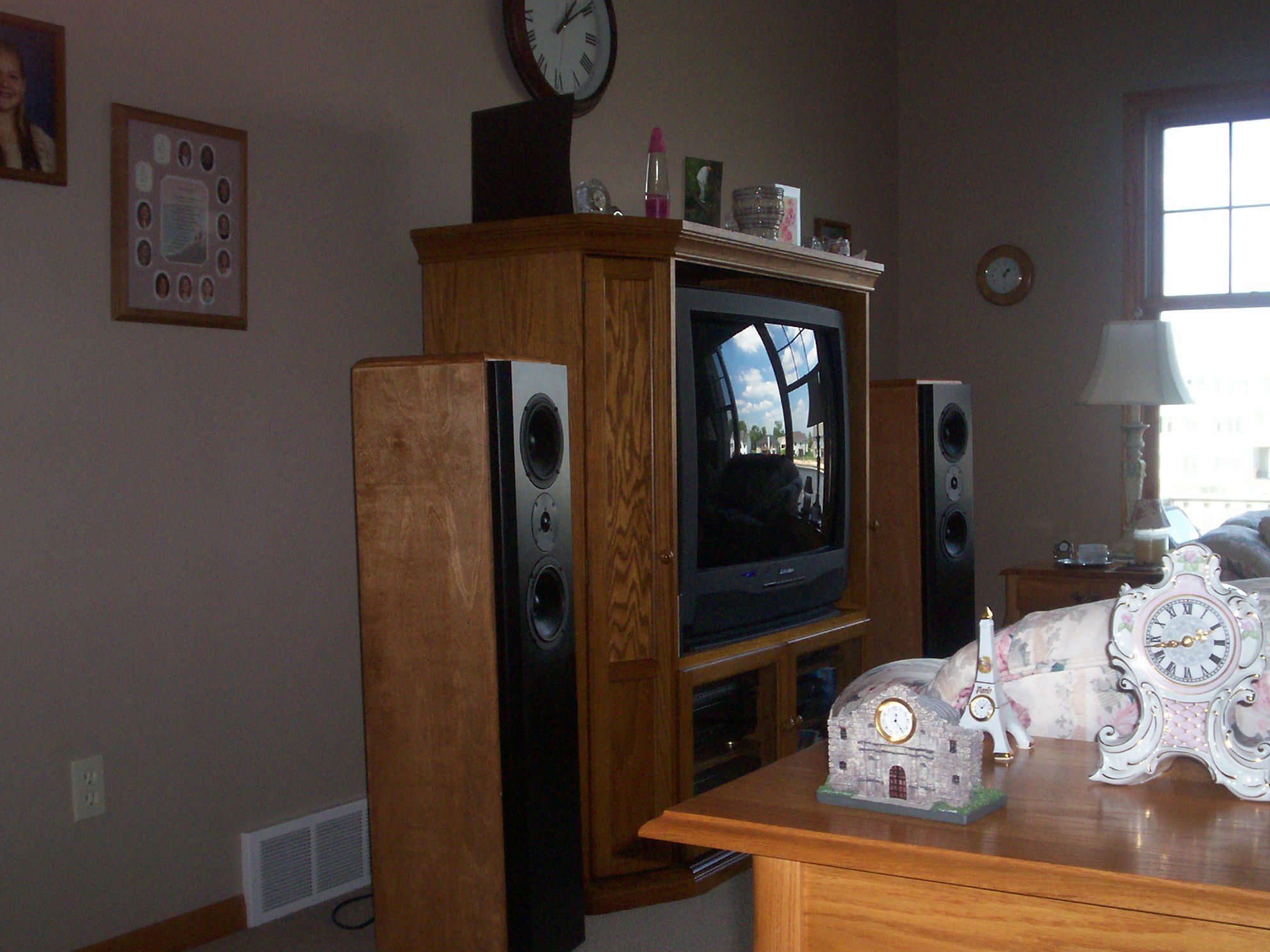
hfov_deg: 44.8
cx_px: 688
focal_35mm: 42
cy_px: 508
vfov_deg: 34.3
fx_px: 1541
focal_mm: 5.9
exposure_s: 1/64
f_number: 4.5
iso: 140
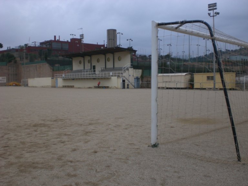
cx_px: 124
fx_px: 272
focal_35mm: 38
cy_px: 93
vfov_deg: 37.7
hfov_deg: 49.0
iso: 100
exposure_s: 1/160
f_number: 3.1
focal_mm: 6.3
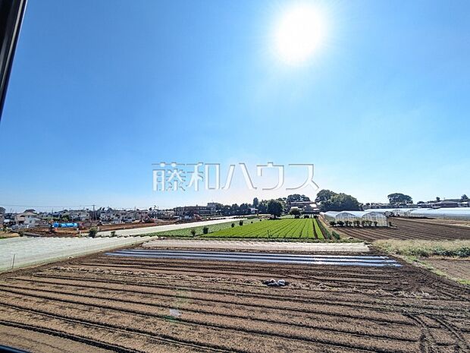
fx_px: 190
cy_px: 176
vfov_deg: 85.7
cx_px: 235
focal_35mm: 14
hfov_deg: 102.1
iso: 50
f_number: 2.2
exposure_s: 1/1355
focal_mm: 1.83
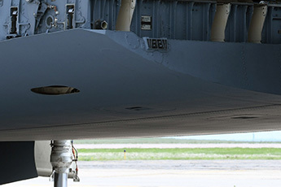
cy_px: -92
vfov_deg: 4.6
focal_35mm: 299
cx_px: 410
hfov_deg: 6.8
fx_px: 2334
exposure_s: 1/160
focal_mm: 86
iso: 125
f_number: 8
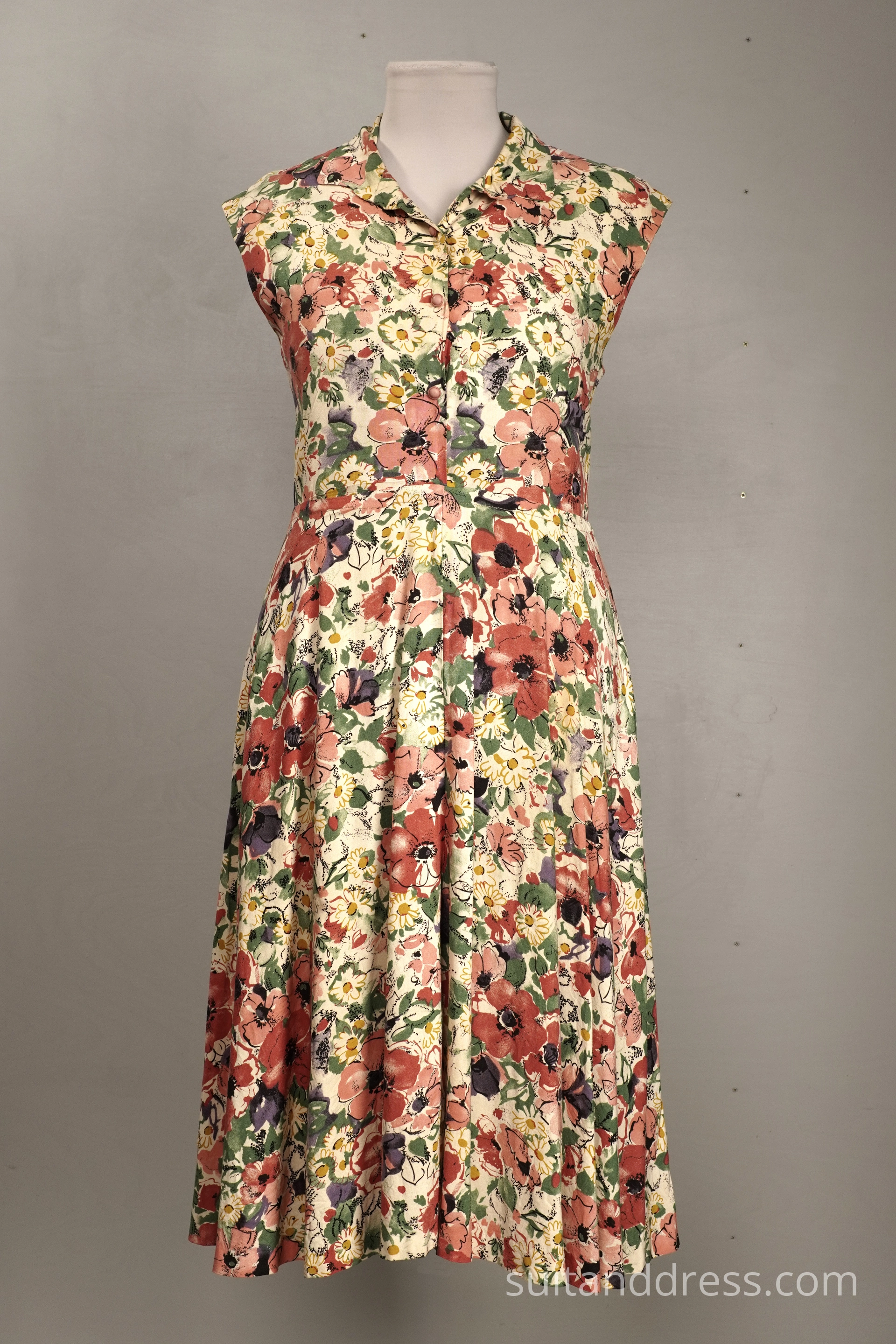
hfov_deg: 28.1
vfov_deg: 41.1
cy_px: 672
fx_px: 1792
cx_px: 448
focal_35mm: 48
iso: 400
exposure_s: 1/40
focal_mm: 32
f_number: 7.1
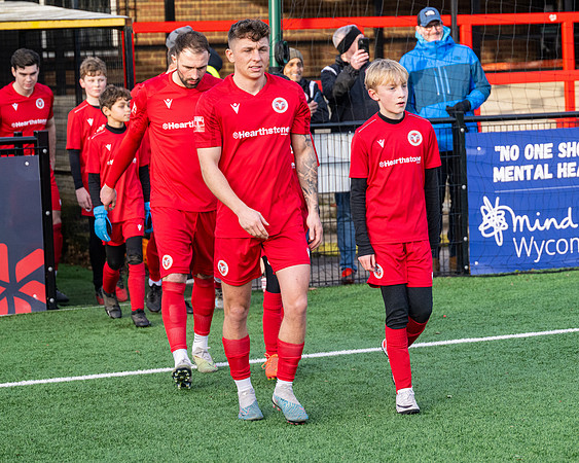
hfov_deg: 14.7
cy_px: 268
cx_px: 399
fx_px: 2245
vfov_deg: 11.8
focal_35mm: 131
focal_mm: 98
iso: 800
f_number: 4
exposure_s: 1/2000
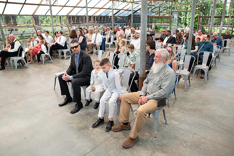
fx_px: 163
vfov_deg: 51.1
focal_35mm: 25
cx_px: 122
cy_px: 79
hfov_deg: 71.4
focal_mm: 24
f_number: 5
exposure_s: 1/160
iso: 160
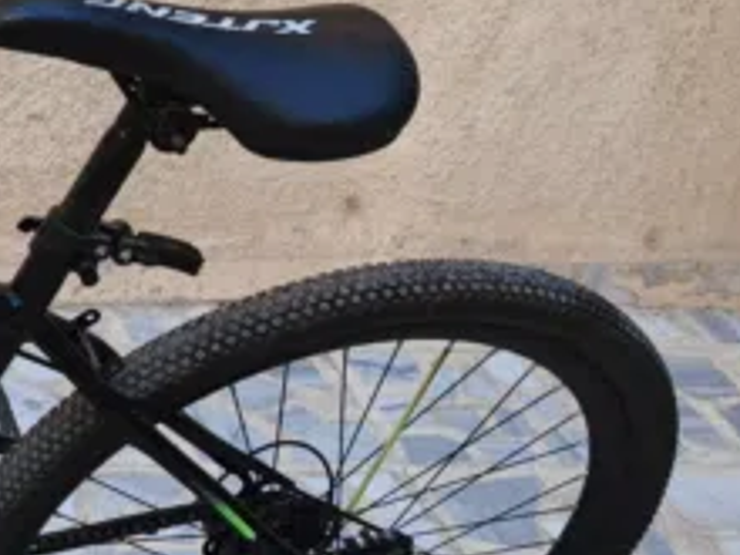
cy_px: 397
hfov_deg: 24.3
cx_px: -286
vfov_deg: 21.8
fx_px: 1432
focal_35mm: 67
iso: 347
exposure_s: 1/66.7
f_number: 1.7
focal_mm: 5.25
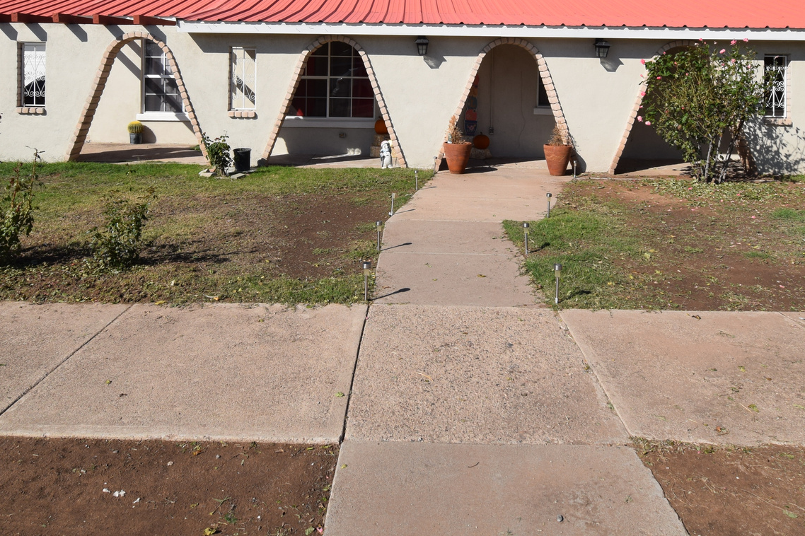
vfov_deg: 44.8
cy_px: 85
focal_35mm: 27
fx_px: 604
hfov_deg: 67.4
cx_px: 407
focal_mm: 10
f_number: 10
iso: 200
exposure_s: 1/500
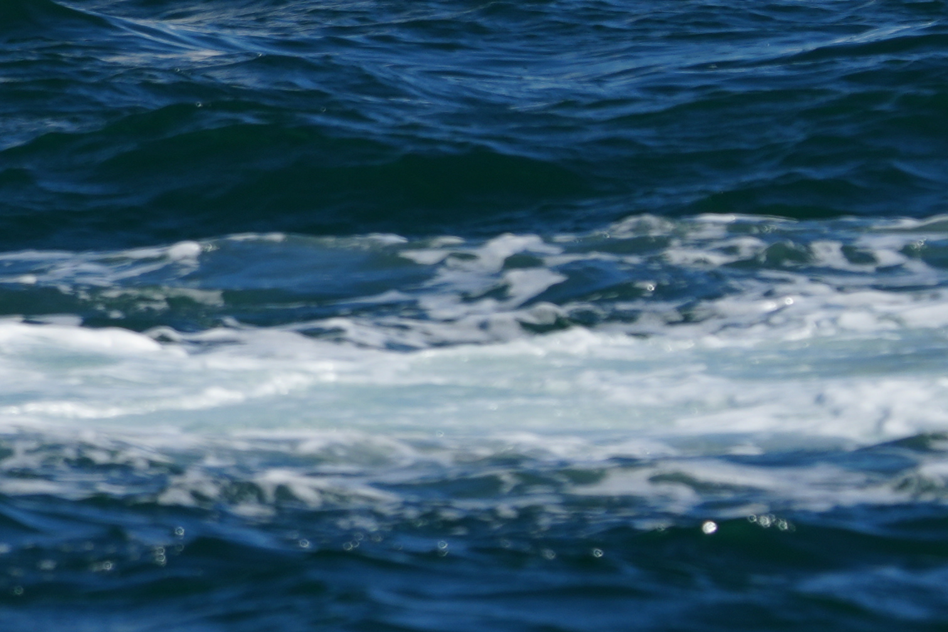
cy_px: -596
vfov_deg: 1.0
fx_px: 36634
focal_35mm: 1391
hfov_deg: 1.5
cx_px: -402
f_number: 9
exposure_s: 1/500
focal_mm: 300
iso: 100
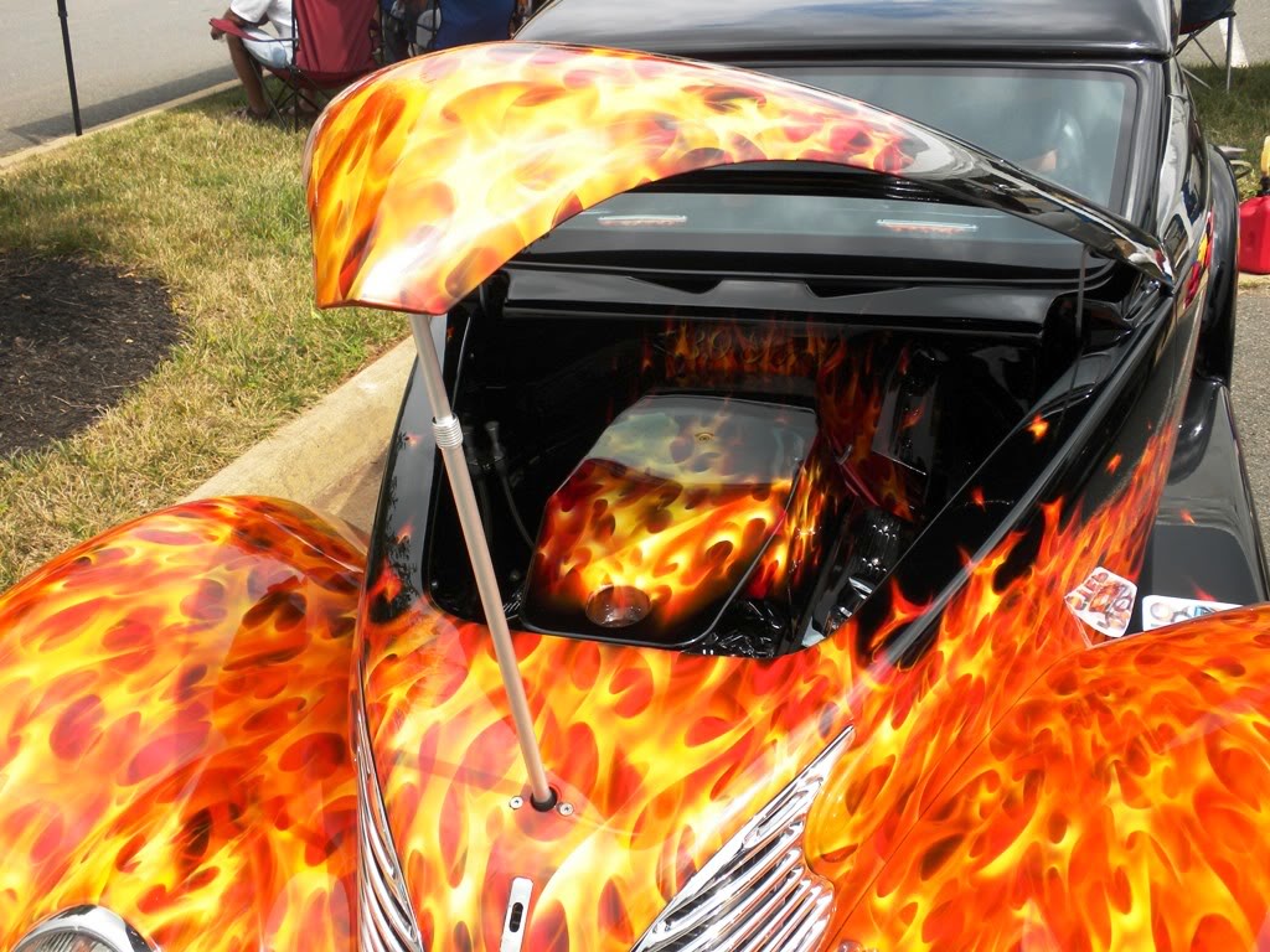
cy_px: 476
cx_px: 635
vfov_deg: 38.7
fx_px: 1357
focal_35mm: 37
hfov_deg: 50.1
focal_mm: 6.6
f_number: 10
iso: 64
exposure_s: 1/63.5
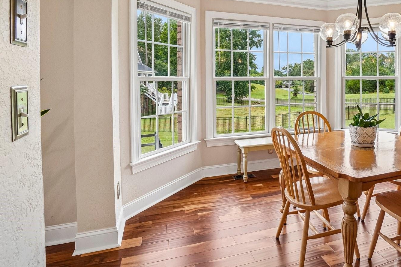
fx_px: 256
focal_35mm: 23
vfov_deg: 53.6
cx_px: 267
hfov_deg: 73.8
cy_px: 82
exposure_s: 1/30
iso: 200
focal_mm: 10
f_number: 8
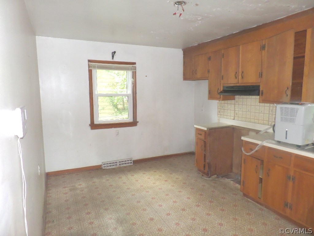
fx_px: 209
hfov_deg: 73.9
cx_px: 157
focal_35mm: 23
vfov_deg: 58.9
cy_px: 118
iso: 400
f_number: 2.8
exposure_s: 1/8
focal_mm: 4.1
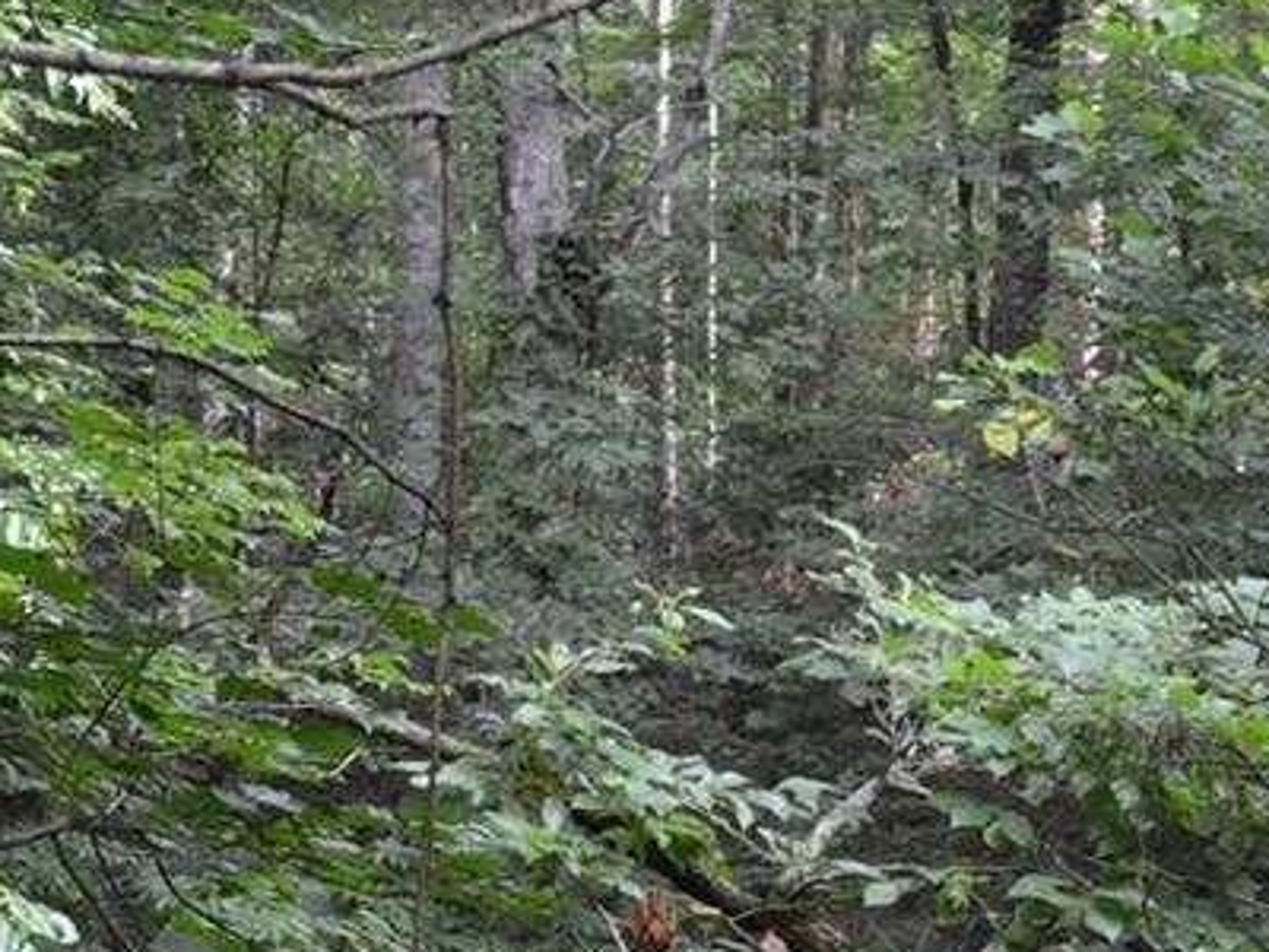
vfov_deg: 12.5
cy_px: 606
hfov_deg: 16.7
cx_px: 428
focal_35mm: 118
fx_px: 4326
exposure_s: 1/80
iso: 400
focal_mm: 32
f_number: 4.8
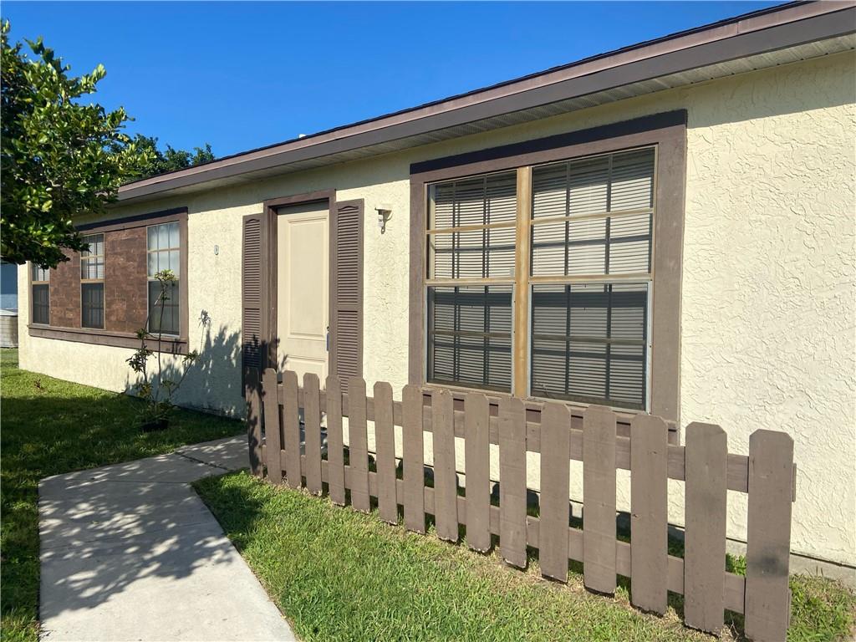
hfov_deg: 67.3
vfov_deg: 53.1
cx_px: 428
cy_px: 321
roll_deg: -0.5
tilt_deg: -1.9
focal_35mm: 26
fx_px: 643
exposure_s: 1/4808
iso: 32
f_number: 1.8
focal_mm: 4.25
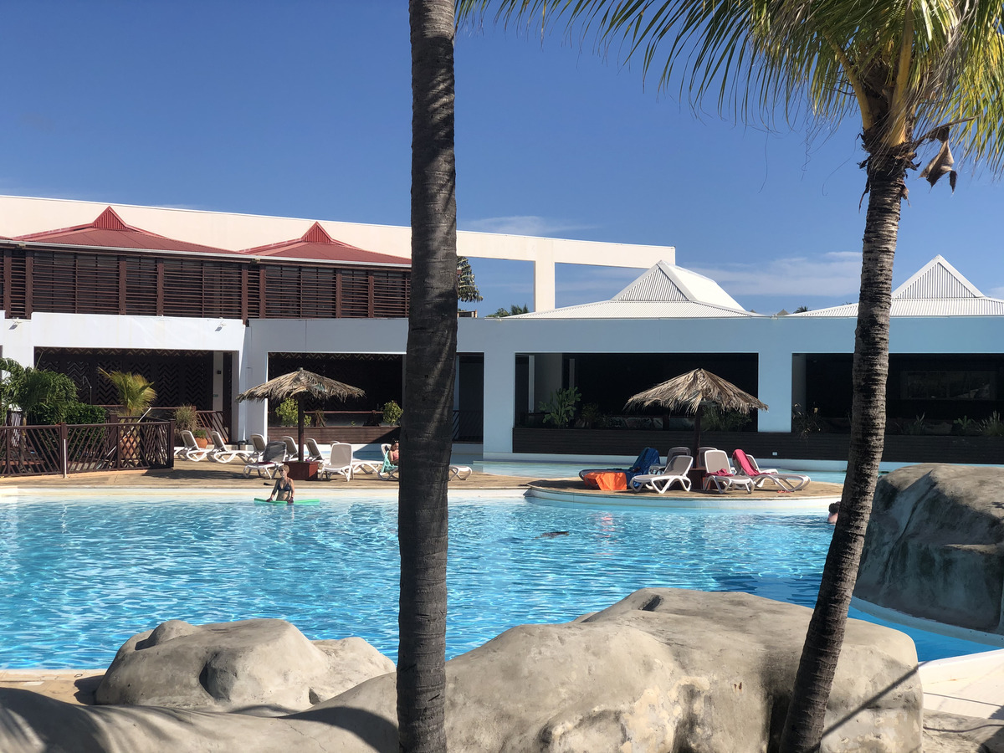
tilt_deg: +0.4
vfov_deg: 28.0
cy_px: 376
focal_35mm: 52
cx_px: 502
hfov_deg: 36.8
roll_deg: -0.1
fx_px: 1508
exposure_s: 1/1919
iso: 16
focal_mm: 6
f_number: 2.4
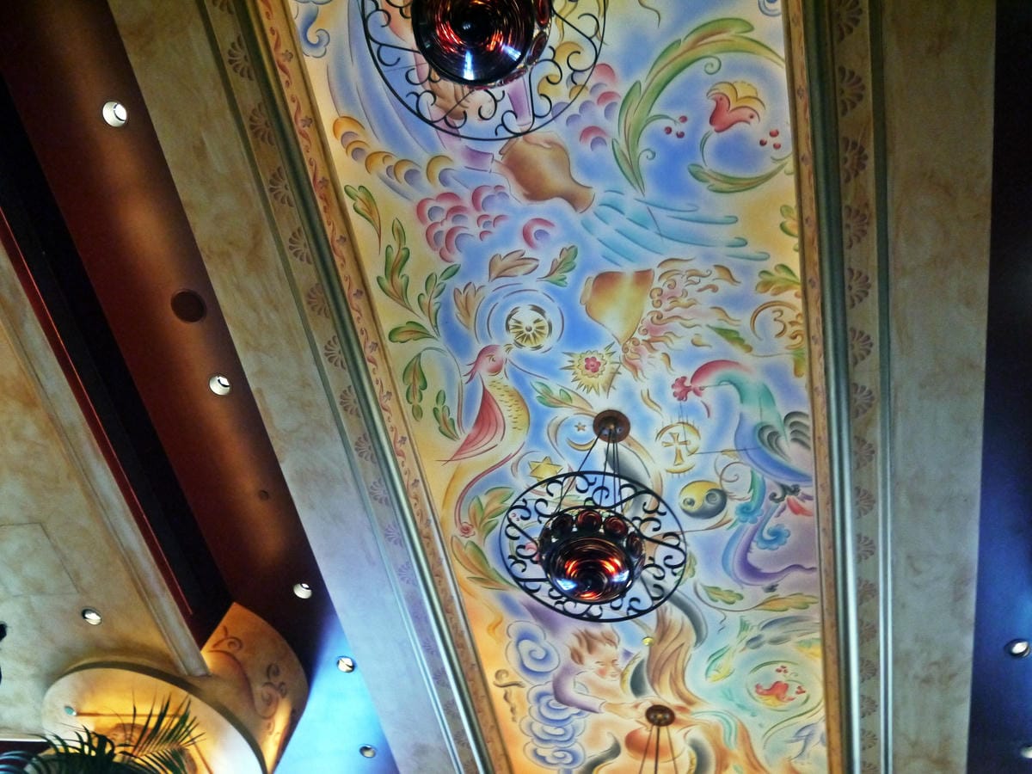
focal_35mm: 28
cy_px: 387
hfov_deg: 63.4
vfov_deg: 49.7
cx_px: 516
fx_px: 835
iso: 1600
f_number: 3.5
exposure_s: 1/60
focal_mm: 14
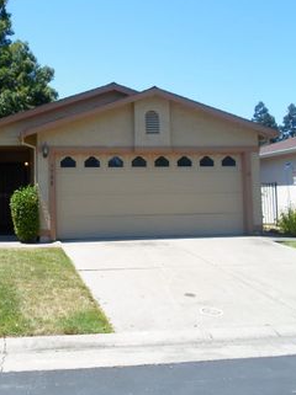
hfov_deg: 35.8
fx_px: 446
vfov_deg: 47.8
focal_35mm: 39
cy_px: 175
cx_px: 68
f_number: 2.5
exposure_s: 1/500
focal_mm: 4.5
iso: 80
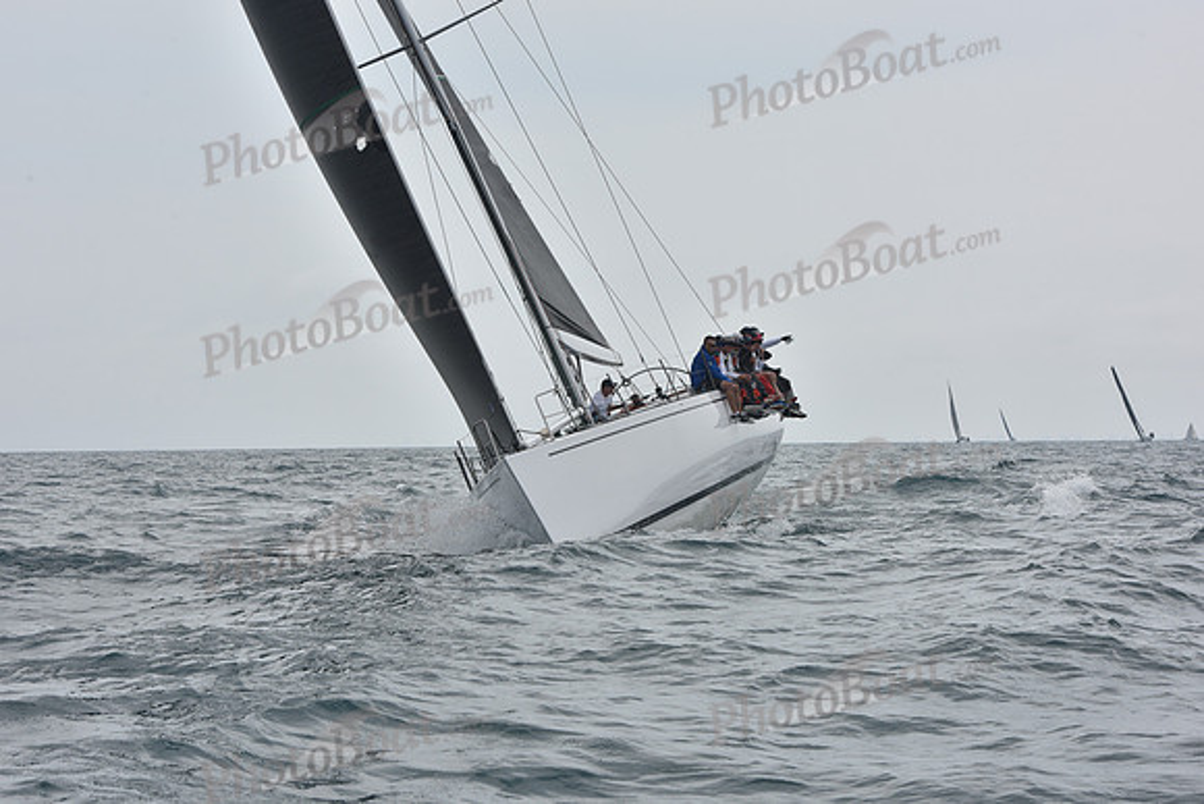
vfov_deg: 13.7
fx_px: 3345
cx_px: 602
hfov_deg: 20.4
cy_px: 402
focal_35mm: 100
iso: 250
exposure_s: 1/800
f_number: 13
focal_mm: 100
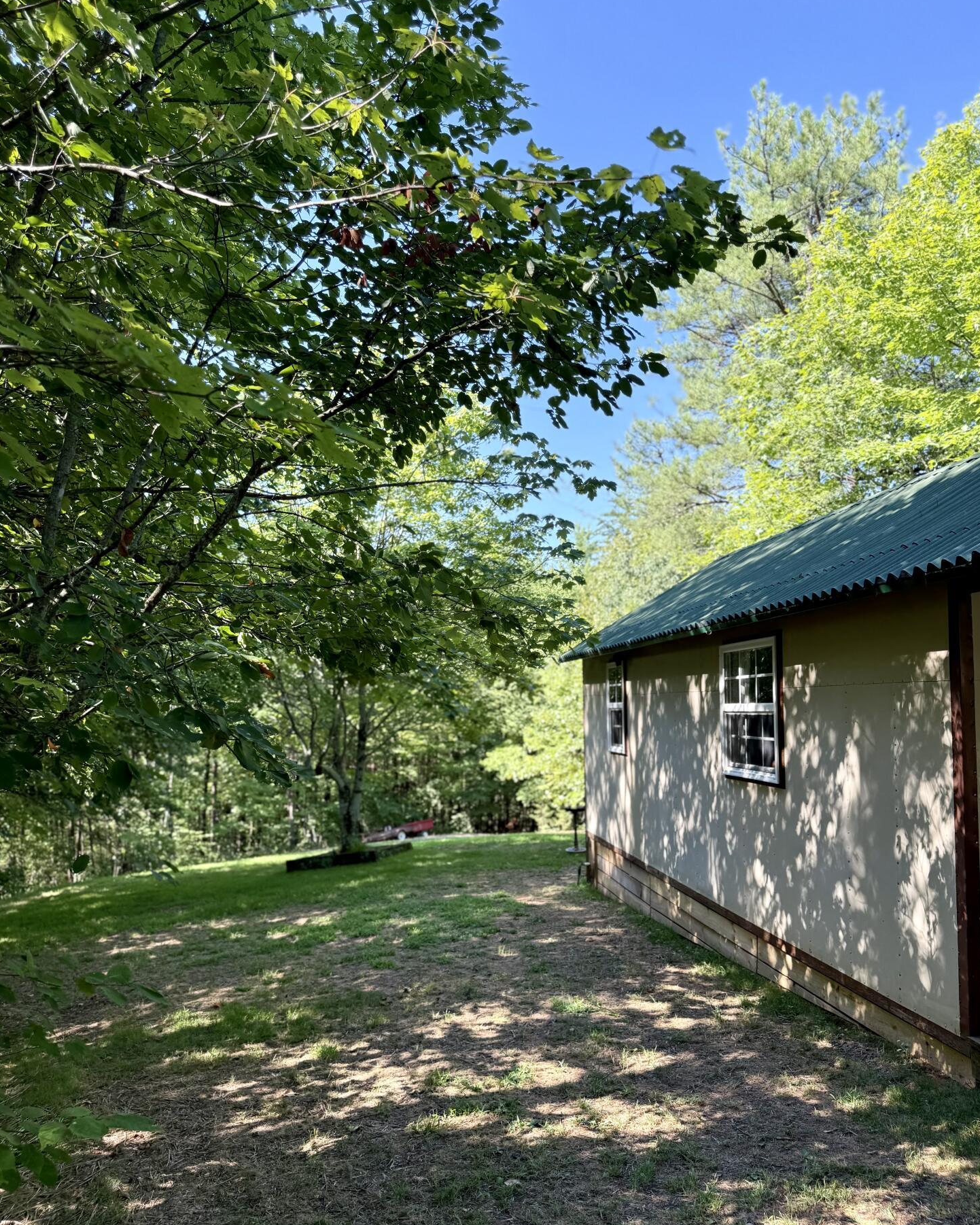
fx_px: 942
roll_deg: +0.2
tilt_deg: +3.0
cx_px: 508
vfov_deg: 65.9
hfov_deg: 54.9
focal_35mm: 26
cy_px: 671
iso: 100
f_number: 1.78
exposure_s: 1/593
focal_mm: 6.76
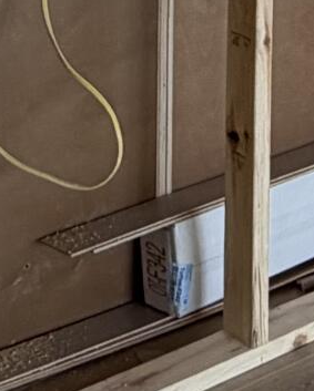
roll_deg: -0.6
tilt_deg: +0.3
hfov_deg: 13.3
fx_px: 1346
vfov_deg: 14.2
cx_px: 237
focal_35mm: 116
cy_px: -360
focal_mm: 2.22
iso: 200
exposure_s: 1/121
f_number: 2.2
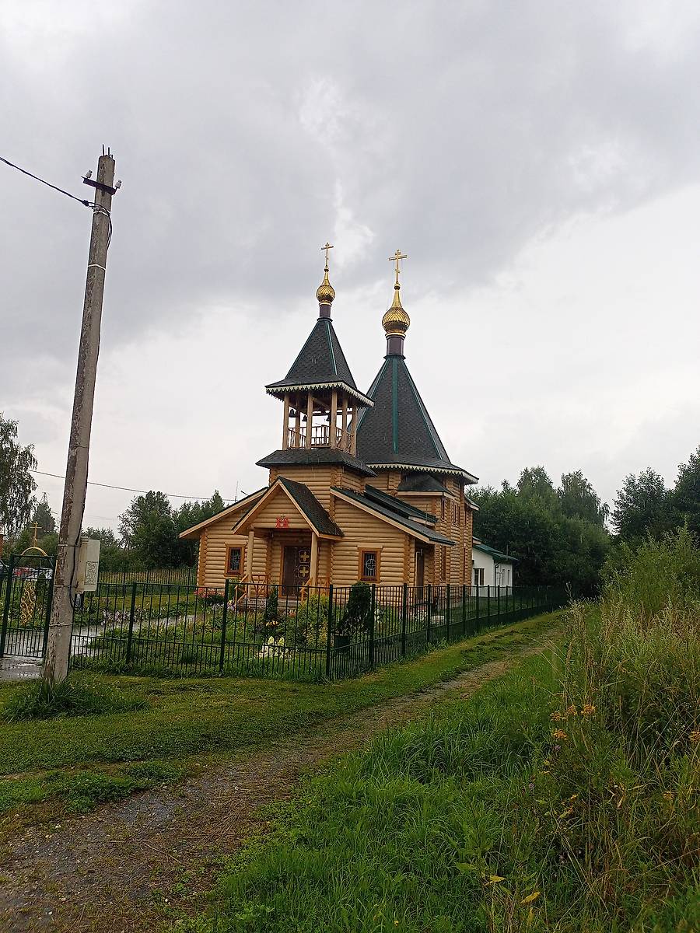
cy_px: 466
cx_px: 350
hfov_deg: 49.7
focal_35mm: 28
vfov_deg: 63.4
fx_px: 755
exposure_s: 1/396
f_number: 1.8
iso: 116
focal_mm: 4.69
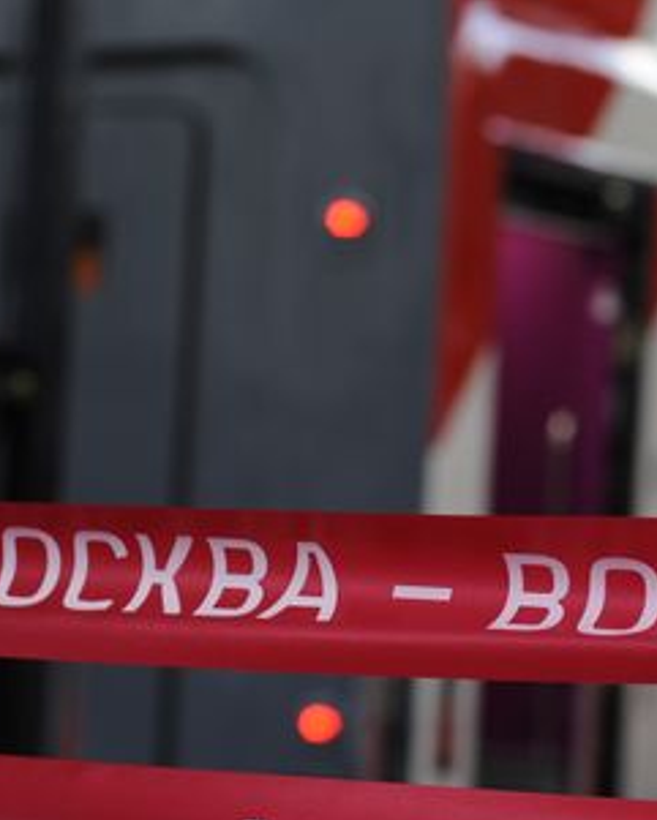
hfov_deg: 13.9
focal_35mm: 109
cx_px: 665
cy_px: 414
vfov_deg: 17.6
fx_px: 2648
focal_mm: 50
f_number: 3.5
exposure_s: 1/320
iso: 500
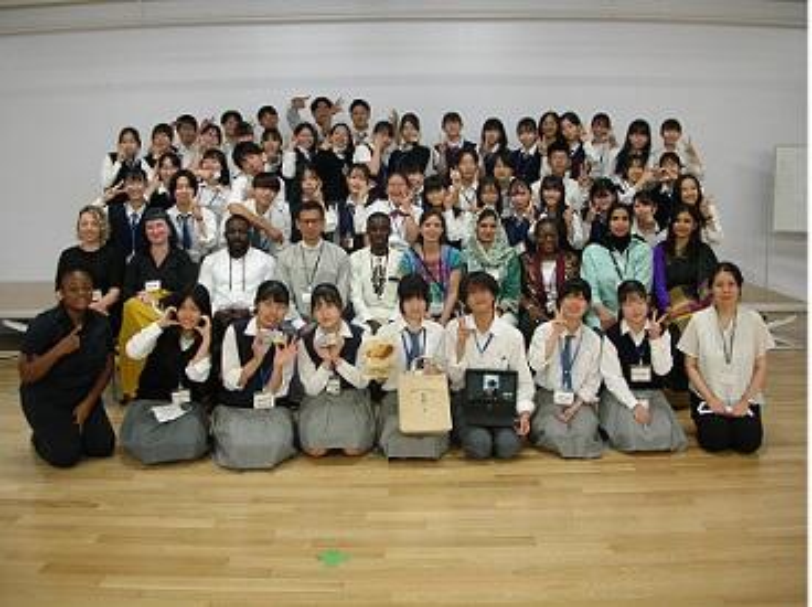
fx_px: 820
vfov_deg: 40.6
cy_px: 304
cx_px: 406
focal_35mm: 35
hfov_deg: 52.7
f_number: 2.8
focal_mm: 5.8
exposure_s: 1/9.7
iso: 50
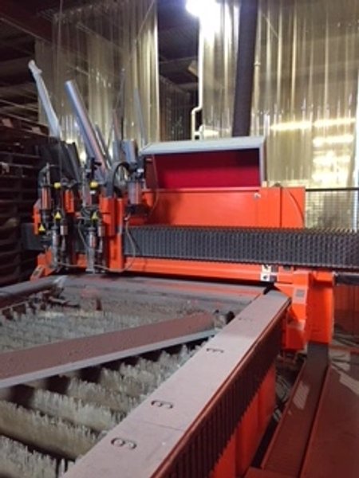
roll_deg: -0.2
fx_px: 401
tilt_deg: -6.1
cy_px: 239
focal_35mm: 29
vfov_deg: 61.7
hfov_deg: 48.2
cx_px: 180
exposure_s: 1/30
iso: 200
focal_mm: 4.15
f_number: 2.2
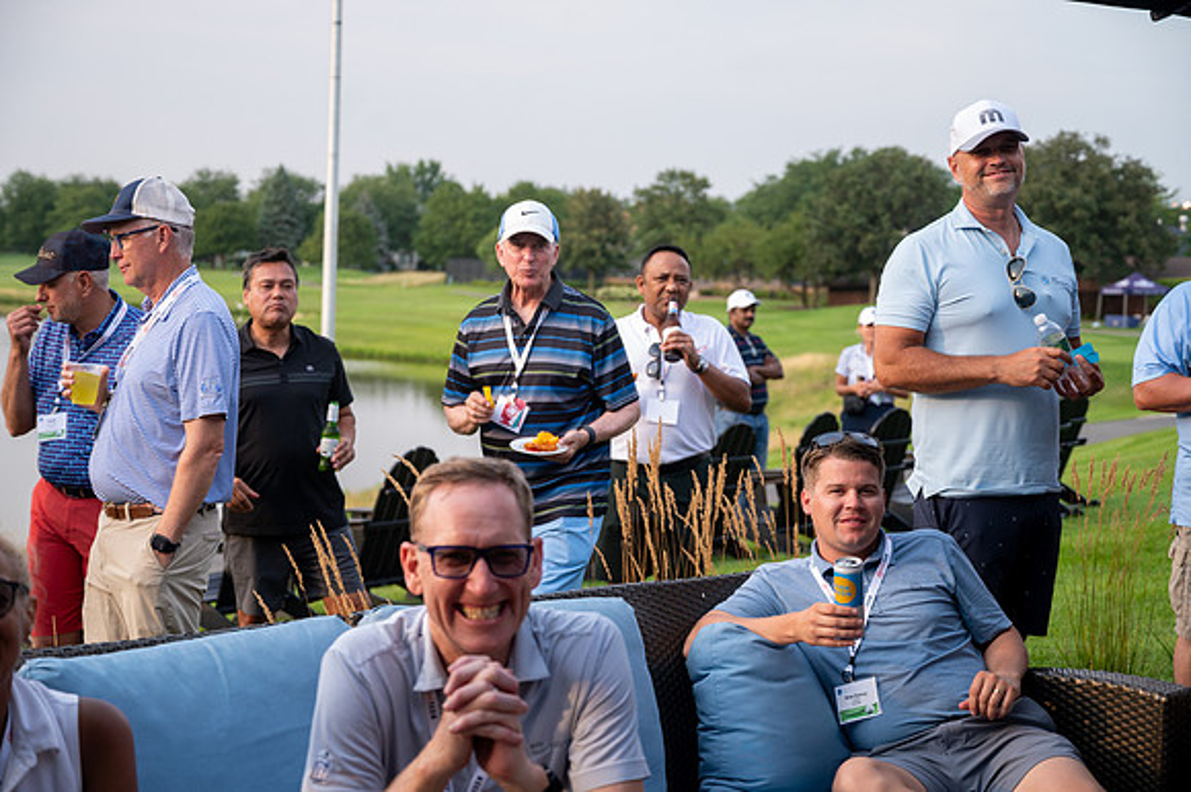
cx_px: 596
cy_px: 396
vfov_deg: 23.0
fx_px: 1951
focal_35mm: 59
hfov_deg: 34.0
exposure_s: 1/640
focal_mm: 59
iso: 500
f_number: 4
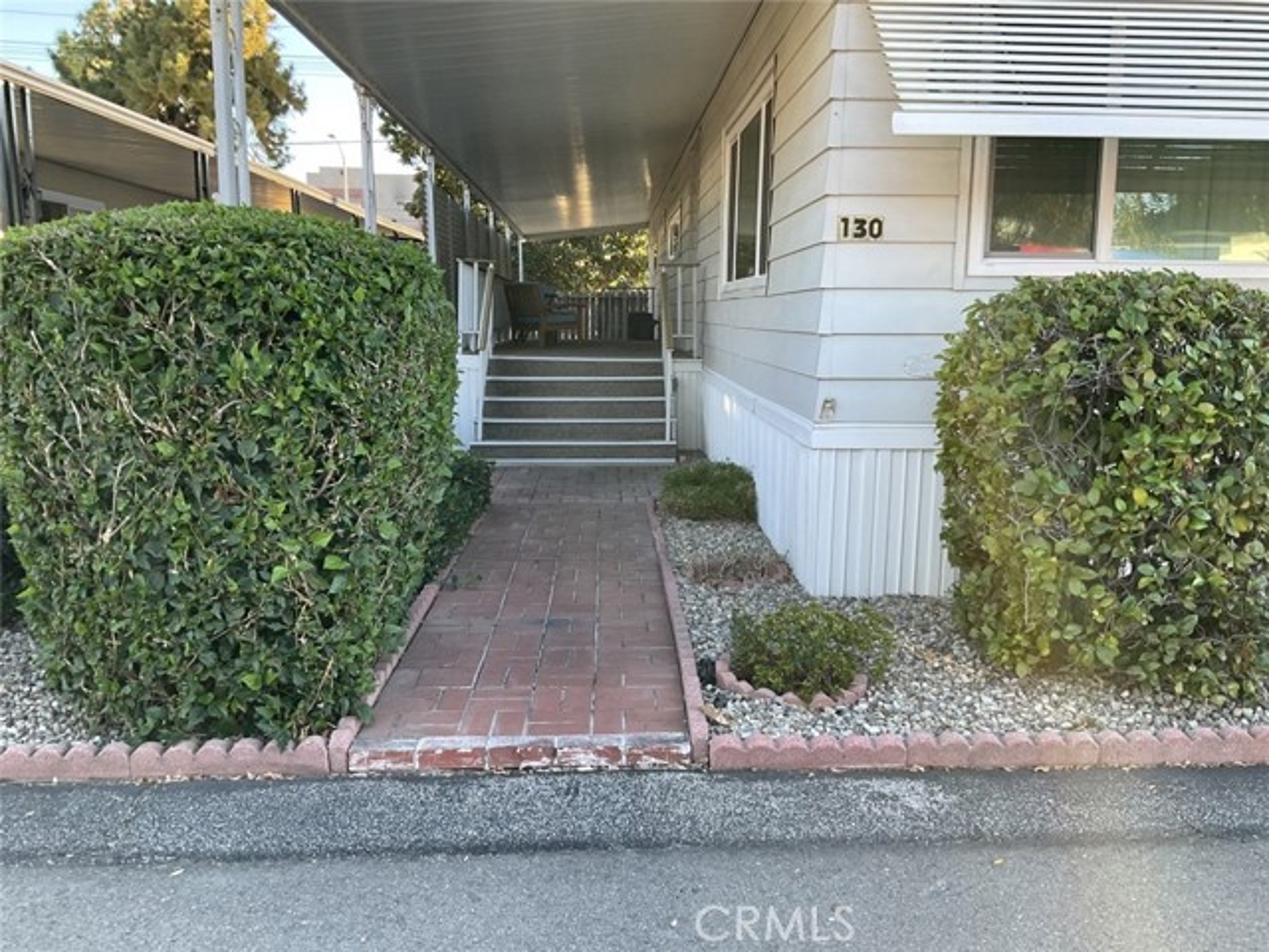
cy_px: 476
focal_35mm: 29
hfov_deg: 61.7
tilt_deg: -9.1
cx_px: 634
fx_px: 1063
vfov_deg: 48.2
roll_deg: -0.3
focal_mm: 3
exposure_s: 1/120
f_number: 1.8
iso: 25
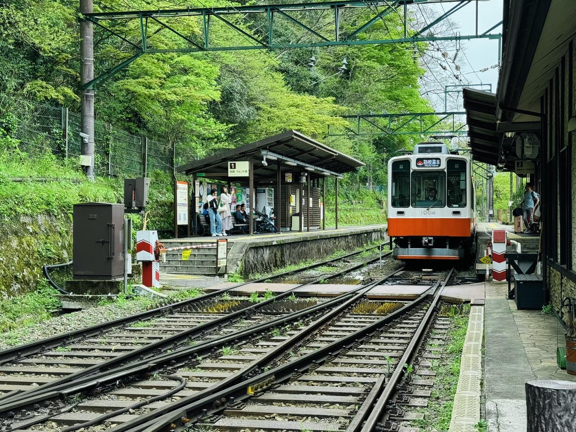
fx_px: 799
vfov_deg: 30.3
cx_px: 288
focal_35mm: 48
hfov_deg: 39.7
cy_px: 216
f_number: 1.78
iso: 64
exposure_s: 1/460
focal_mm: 6.76
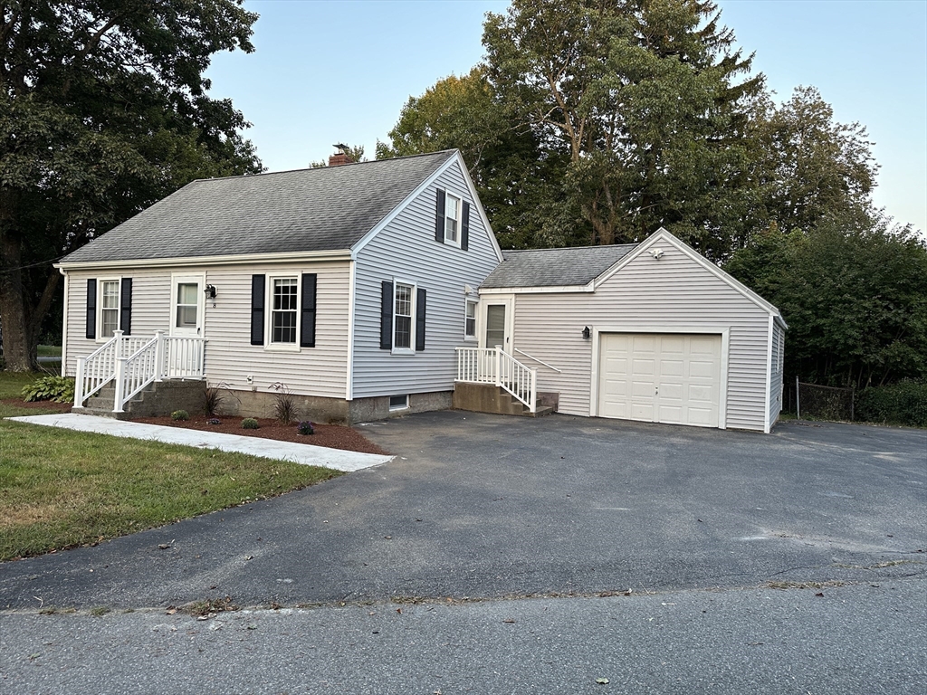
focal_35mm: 24
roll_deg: -1.6
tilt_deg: -1.2
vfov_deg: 56.8
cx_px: 464
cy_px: 348
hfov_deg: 71.6
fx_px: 643
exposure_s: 1/121
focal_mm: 6.86
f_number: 1.78
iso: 125
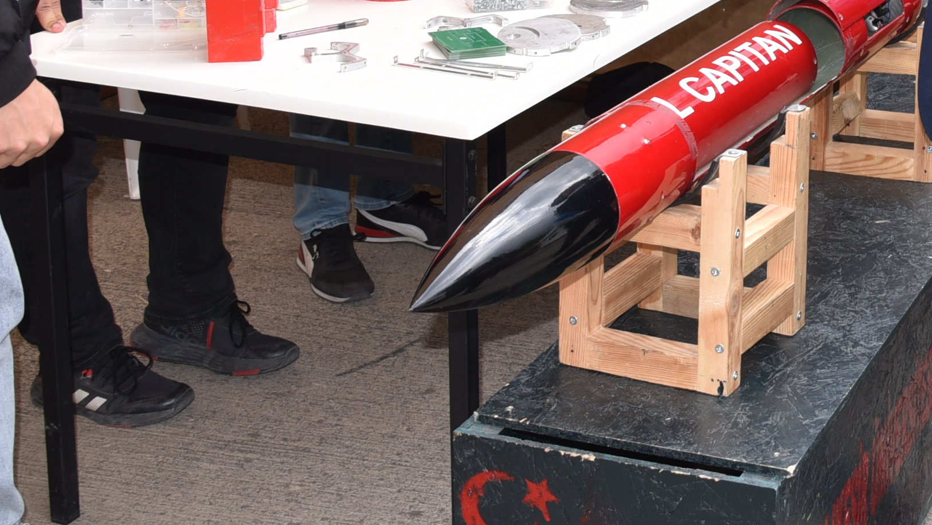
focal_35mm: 70
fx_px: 1730
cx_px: 1030
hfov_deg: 27.5
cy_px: -225
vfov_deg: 16.0
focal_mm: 24
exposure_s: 1/200
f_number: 9
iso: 320
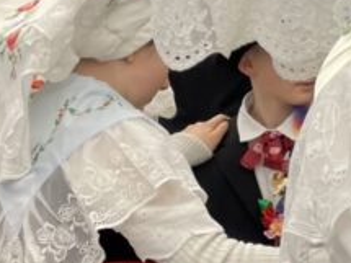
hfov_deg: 14.0
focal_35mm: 124
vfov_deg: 11.9
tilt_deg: -5.1
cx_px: 645
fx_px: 1257
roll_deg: +2.5
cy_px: 54
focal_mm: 4.2
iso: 64
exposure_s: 1/50
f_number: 1.6
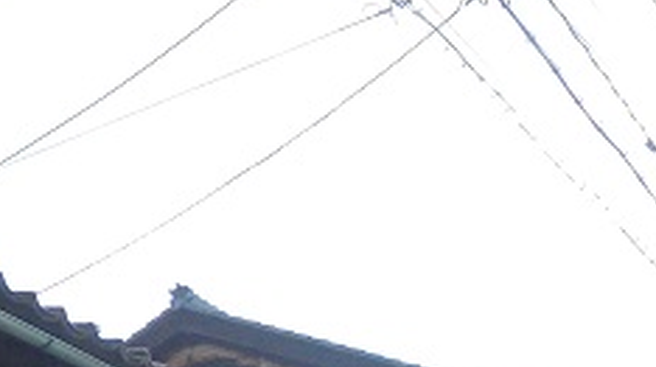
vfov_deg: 11.9
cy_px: 535
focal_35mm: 97
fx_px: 1685
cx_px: -210
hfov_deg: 20.1
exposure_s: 1/250
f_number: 3.5
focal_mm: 4.6
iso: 200
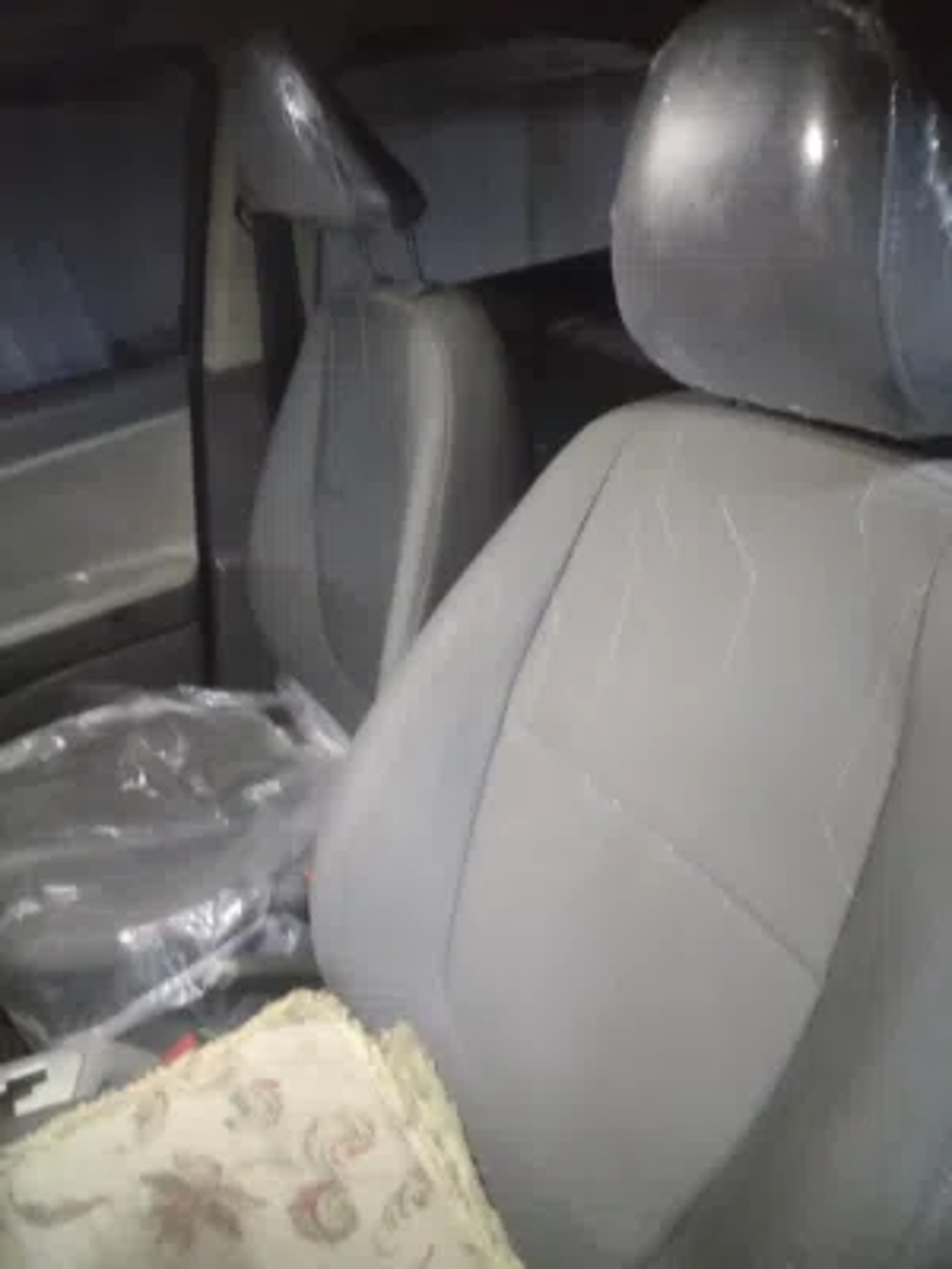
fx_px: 1063
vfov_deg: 61.7
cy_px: 634
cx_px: 476
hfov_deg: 48.2
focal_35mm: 29
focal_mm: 4.75
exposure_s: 1/17.1
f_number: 1.8
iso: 2954
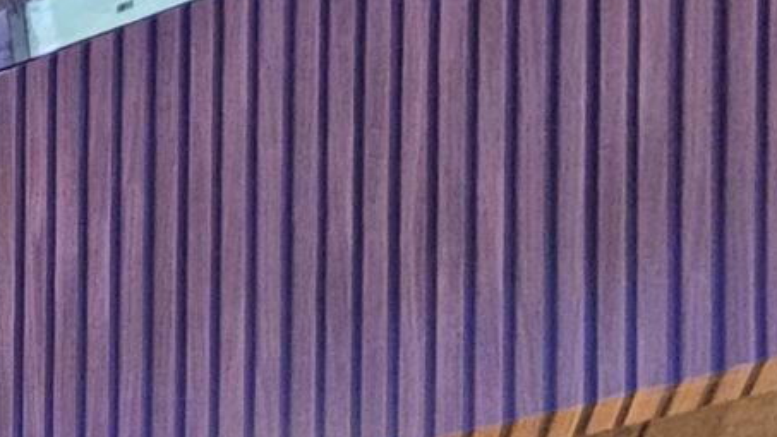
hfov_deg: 14.7
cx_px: -1134
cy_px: 1440
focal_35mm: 80
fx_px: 1649
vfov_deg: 9.8
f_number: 2.2
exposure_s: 1/60
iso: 320
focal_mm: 2.2
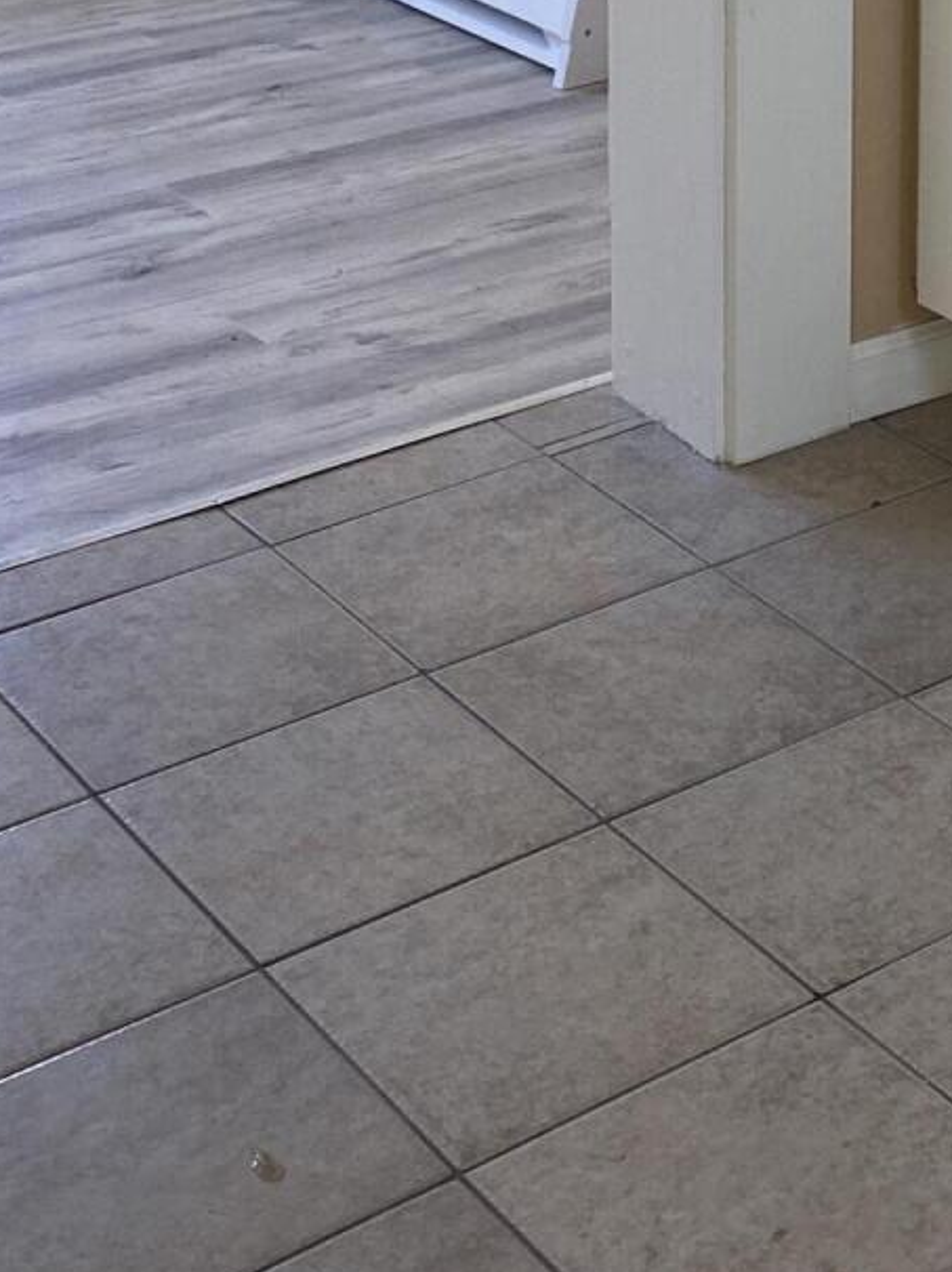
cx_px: 1129
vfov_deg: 21.0
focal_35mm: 86
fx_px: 3157
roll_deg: -0.5
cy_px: -299
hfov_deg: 16.5
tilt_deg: -9.2
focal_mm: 4.25
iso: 125
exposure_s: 1/121
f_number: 1.8
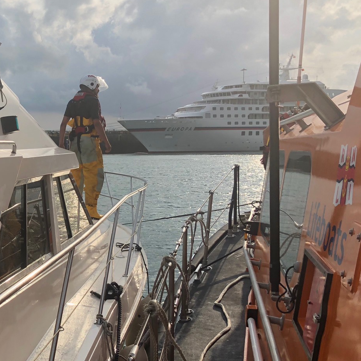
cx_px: -16
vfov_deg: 31.6
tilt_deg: -4.7
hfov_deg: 29.2
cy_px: 211
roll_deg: -0.7
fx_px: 637
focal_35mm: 54
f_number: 1.8
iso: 20
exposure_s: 1/2558
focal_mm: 3.99
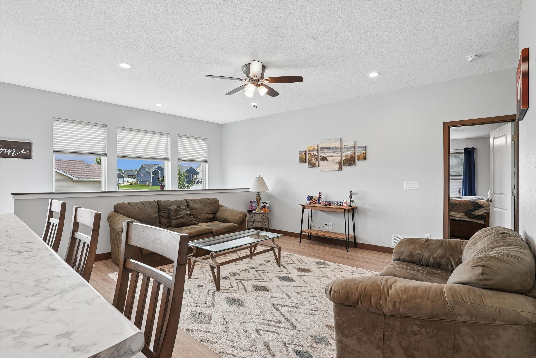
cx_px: 268
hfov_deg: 93.3
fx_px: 253
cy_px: 179
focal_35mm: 17
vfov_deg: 70.5
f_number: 9
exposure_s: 1/40
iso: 400
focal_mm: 17
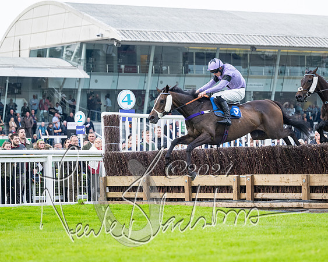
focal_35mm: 158
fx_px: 1532
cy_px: 132
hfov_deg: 12.2
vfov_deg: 9.8
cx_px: 180
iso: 800
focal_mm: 110
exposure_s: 1/2000
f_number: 2.8
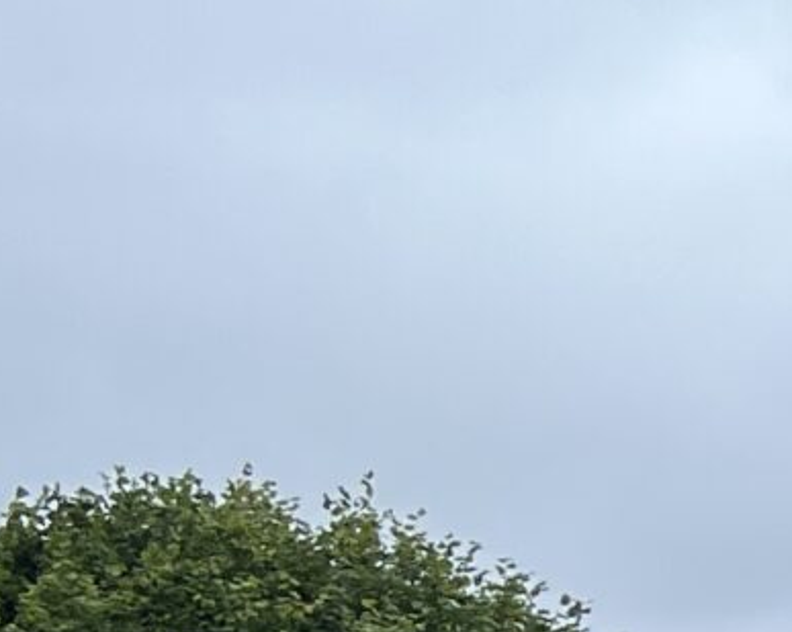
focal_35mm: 168
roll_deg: +0.0
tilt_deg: +2.3
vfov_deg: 8.9
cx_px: 2114
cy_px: 982
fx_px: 3935
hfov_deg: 9.7
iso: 50
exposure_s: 1/1838
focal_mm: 5.7
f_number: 1.5
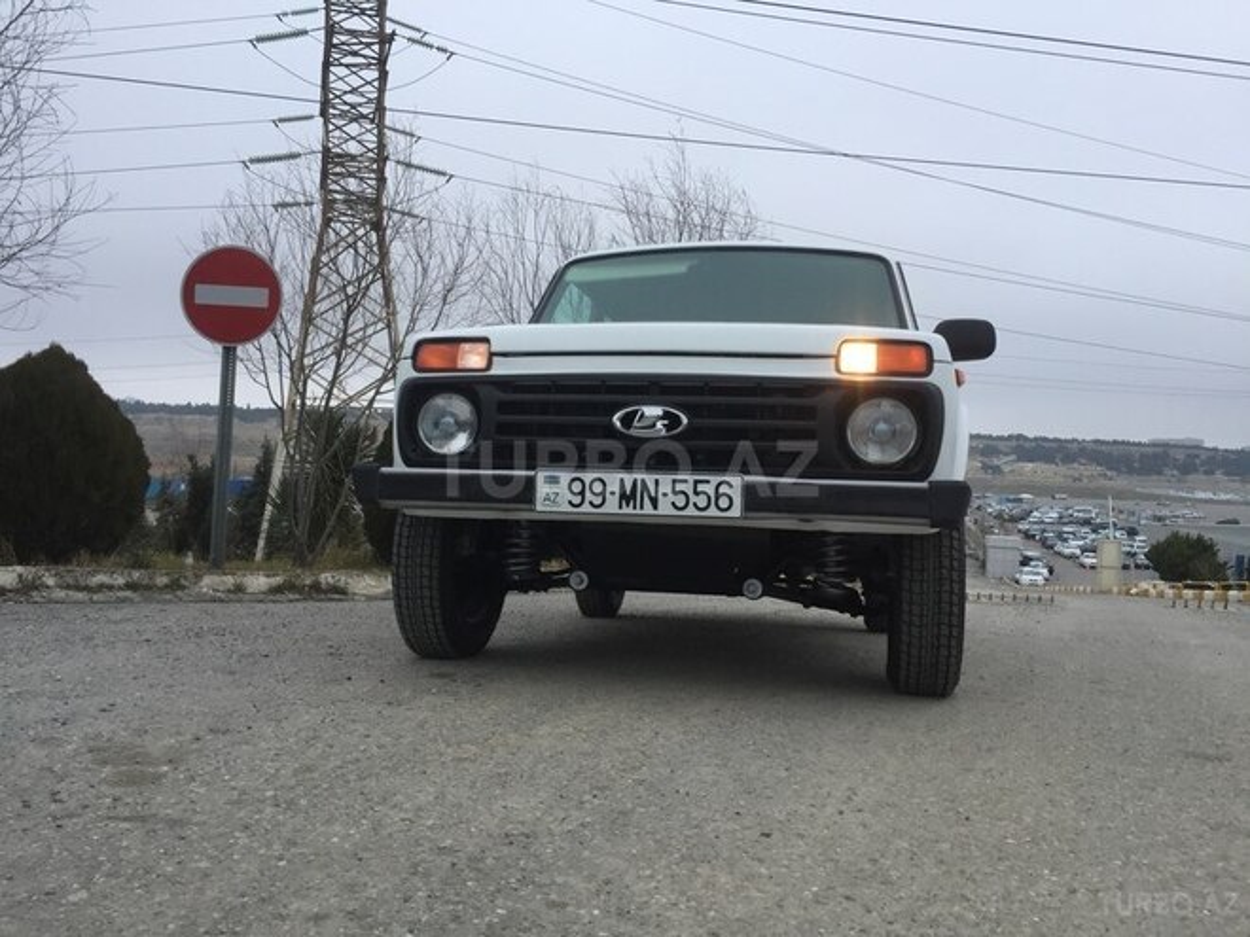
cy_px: 468
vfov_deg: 48.2
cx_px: 625
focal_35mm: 29
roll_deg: -2.1
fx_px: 1047
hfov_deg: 61.7
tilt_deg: -2.1
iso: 32
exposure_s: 1/33
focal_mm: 4.15
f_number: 2.2
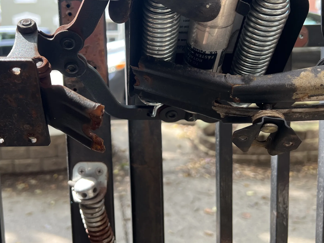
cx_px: 123
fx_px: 346
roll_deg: +1.1
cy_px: 87
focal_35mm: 37
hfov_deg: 49.7
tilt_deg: -6.0
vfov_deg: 38.4
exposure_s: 1/137
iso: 64
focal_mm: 5.7
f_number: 1.5
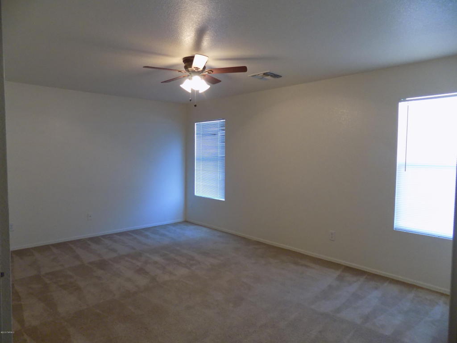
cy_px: 172
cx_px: 228
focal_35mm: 23
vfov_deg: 58.9
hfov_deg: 73.9
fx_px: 304
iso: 250
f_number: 3.1
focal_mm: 4
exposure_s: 1/30
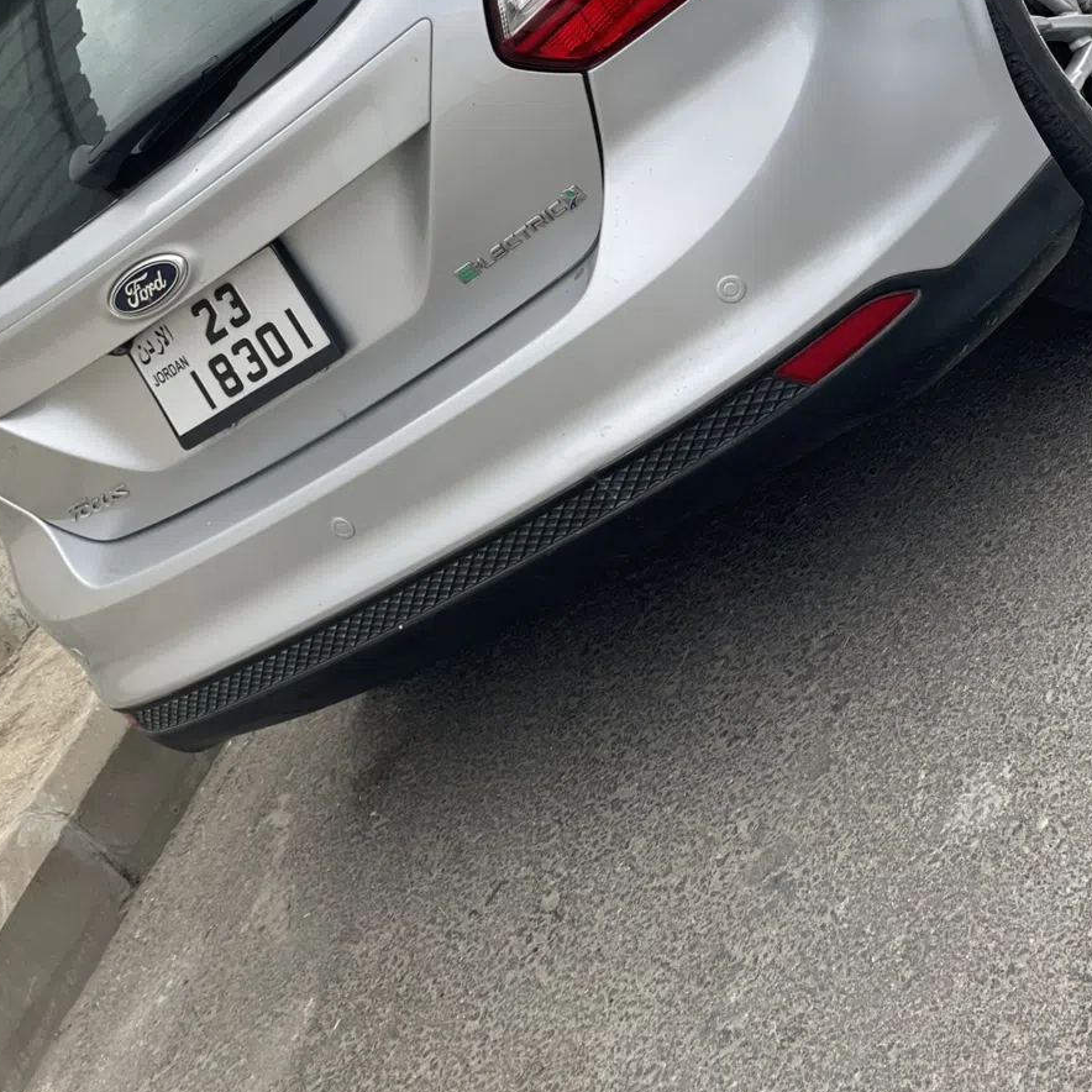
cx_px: 495
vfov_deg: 24.2
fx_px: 2534
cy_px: 351
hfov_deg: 24.3
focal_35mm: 71
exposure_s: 1/510
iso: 32
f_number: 2
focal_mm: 6
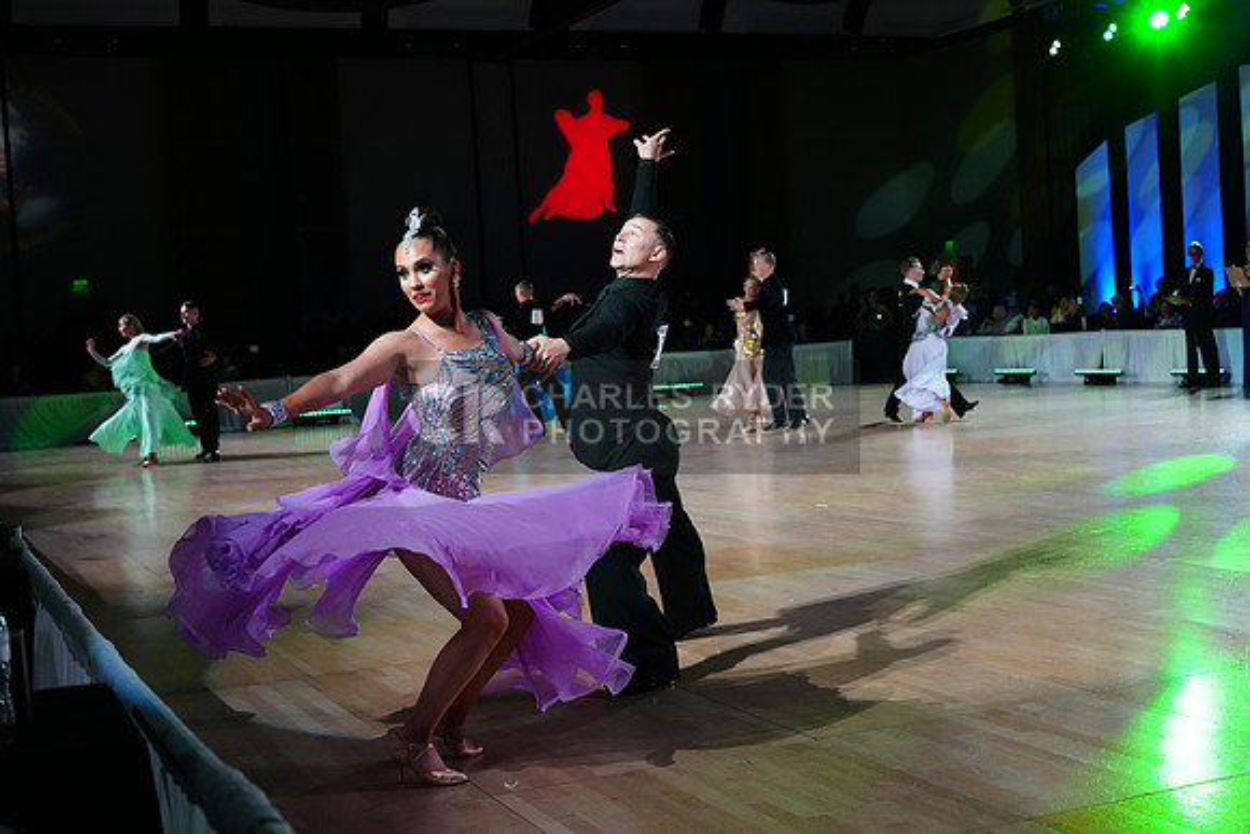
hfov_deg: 41.1
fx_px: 1667
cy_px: 417
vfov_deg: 28.1
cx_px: 625
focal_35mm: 48
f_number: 4
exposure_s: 1/400
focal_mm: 48
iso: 3200
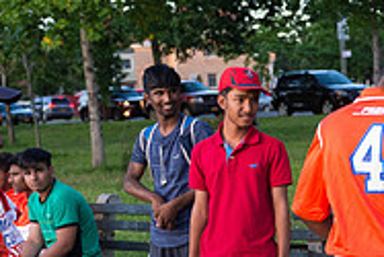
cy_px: 254
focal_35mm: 99
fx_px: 1057
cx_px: 392
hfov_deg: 19.9
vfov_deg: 13.7
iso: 1600
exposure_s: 1/2000
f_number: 2.8
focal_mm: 32
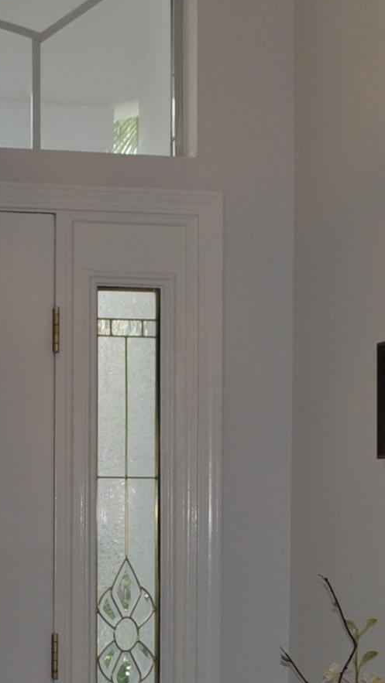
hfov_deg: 12.4
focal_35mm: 96
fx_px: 1741
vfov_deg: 21.8
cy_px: 576
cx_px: -15
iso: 200
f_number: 4.5
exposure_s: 1/200
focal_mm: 18
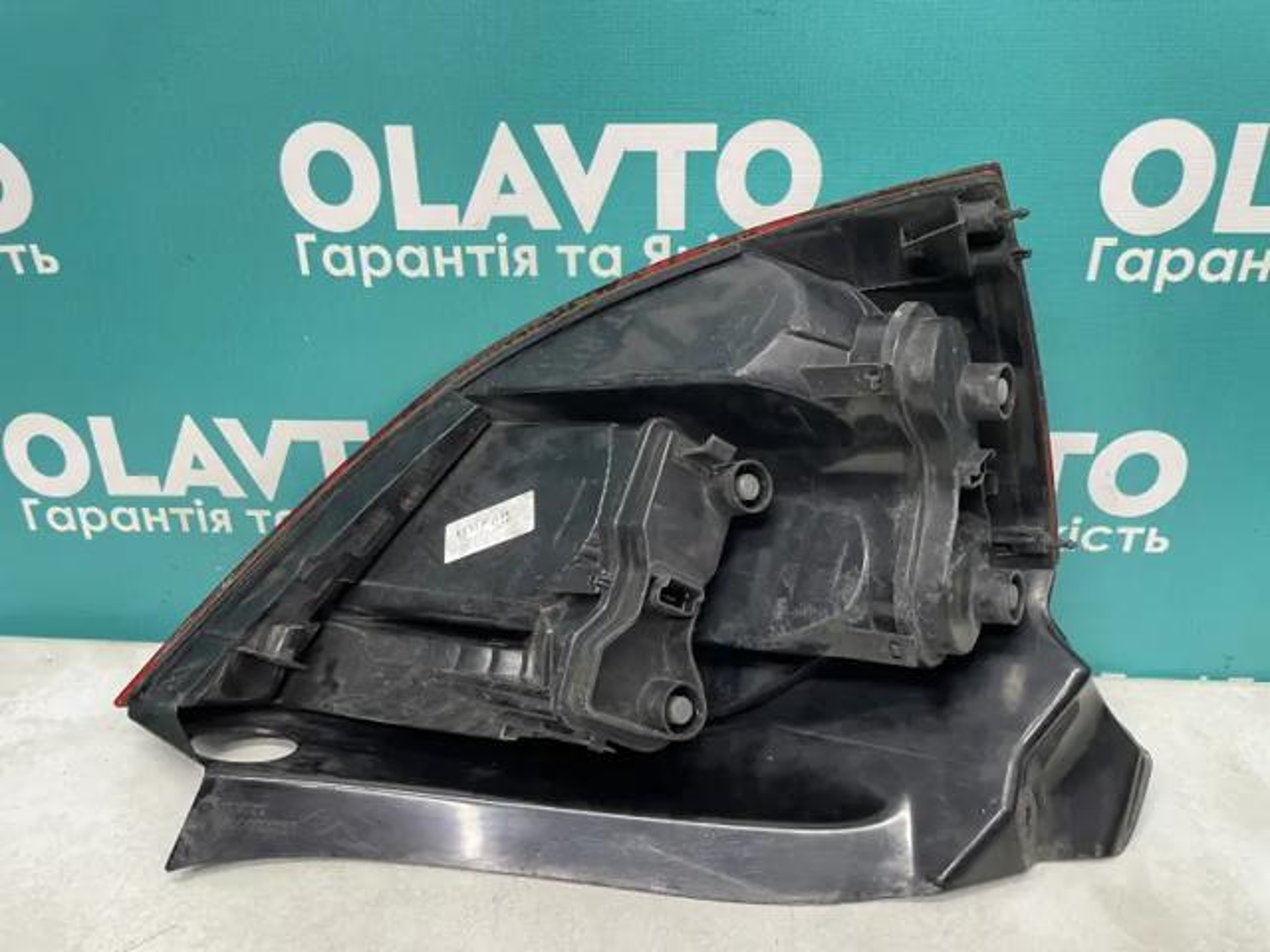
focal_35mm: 26
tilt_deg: -25.9
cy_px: 476
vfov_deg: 53.1
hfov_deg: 67.3
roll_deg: +2.2
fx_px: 954
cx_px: 635
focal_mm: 4.2
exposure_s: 1/50
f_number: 1.6
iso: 100
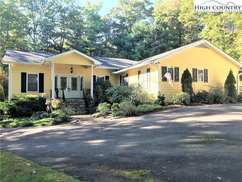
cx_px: 121
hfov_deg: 61.7
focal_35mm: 29
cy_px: 91
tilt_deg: +1.4
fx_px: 203
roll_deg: +0.0
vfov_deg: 48.2
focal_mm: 4.15
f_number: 2.2
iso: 25
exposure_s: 1/146
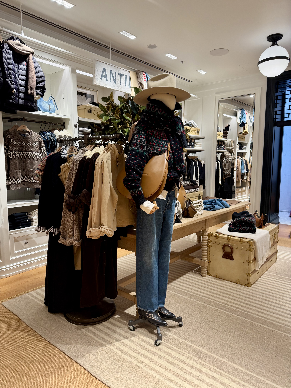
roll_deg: +0.1
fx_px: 269
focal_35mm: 24
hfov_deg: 56.8
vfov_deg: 71.6
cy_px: 194
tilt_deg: -10.4
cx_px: 146
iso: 100
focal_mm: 6.76
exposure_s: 1/100
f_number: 1.78
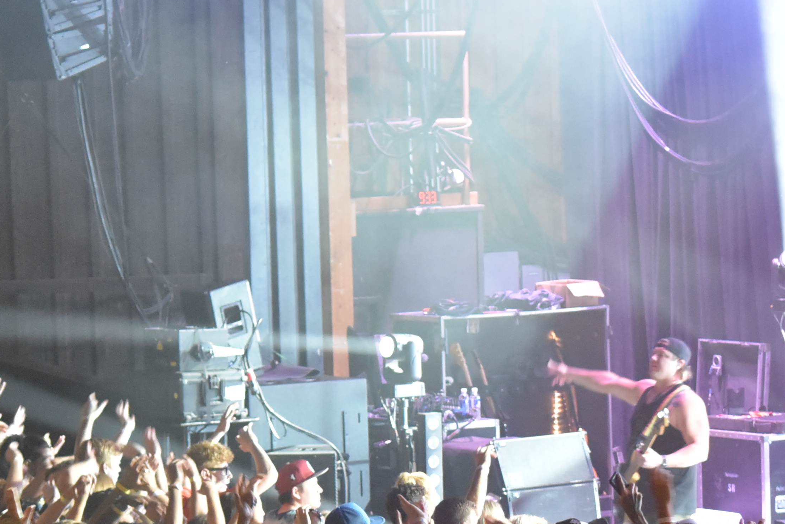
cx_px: 434
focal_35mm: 190
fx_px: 4145
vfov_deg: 7.2
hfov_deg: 10.8
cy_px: 519
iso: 6400
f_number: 4
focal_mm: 70
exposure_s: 1/40
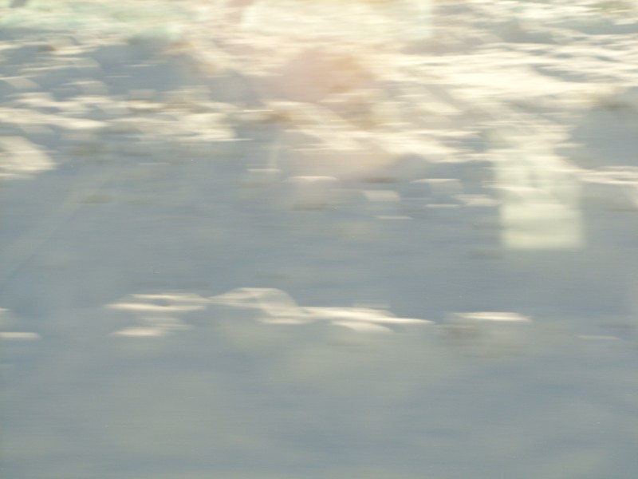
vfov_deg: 16.2
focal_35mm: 91
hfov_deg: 21.5
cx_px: 319
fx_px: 1677
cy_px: 240
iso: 50
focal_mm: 18.86
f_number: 6.8
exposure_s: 1/88
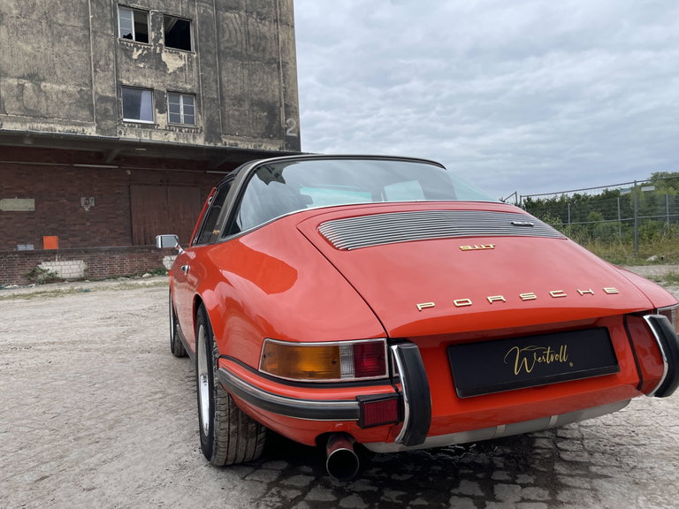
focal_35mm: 26
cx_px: 340
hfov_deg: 67.3
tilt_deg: -0.1
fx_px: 510
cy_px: 254
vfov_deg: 53.1
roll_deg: +3.0
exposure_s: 1/1473
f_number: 1.6
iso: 32
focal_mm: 4.2
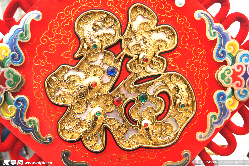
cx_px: 128
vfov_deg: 38.8
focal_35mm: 34
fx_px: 235
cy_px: 82
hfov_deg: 55.8
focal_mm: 22
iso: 400
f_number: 5
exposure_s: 1/40
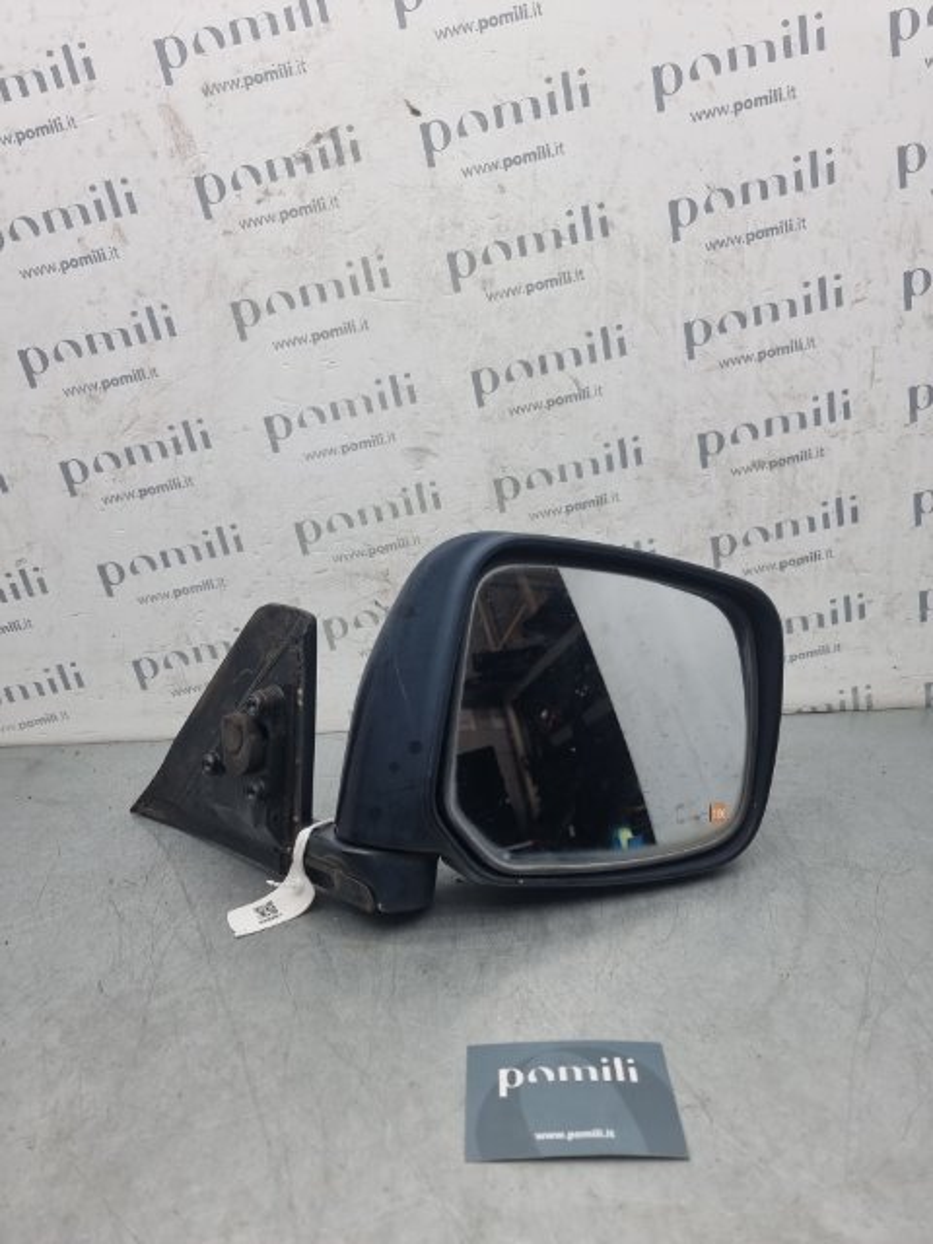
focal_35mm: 24
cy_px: 622
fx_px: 862
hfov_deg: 56.8
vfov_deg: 71.6
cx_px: 466
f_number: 1.8
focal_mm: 6.7
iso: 50
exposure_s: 1/218
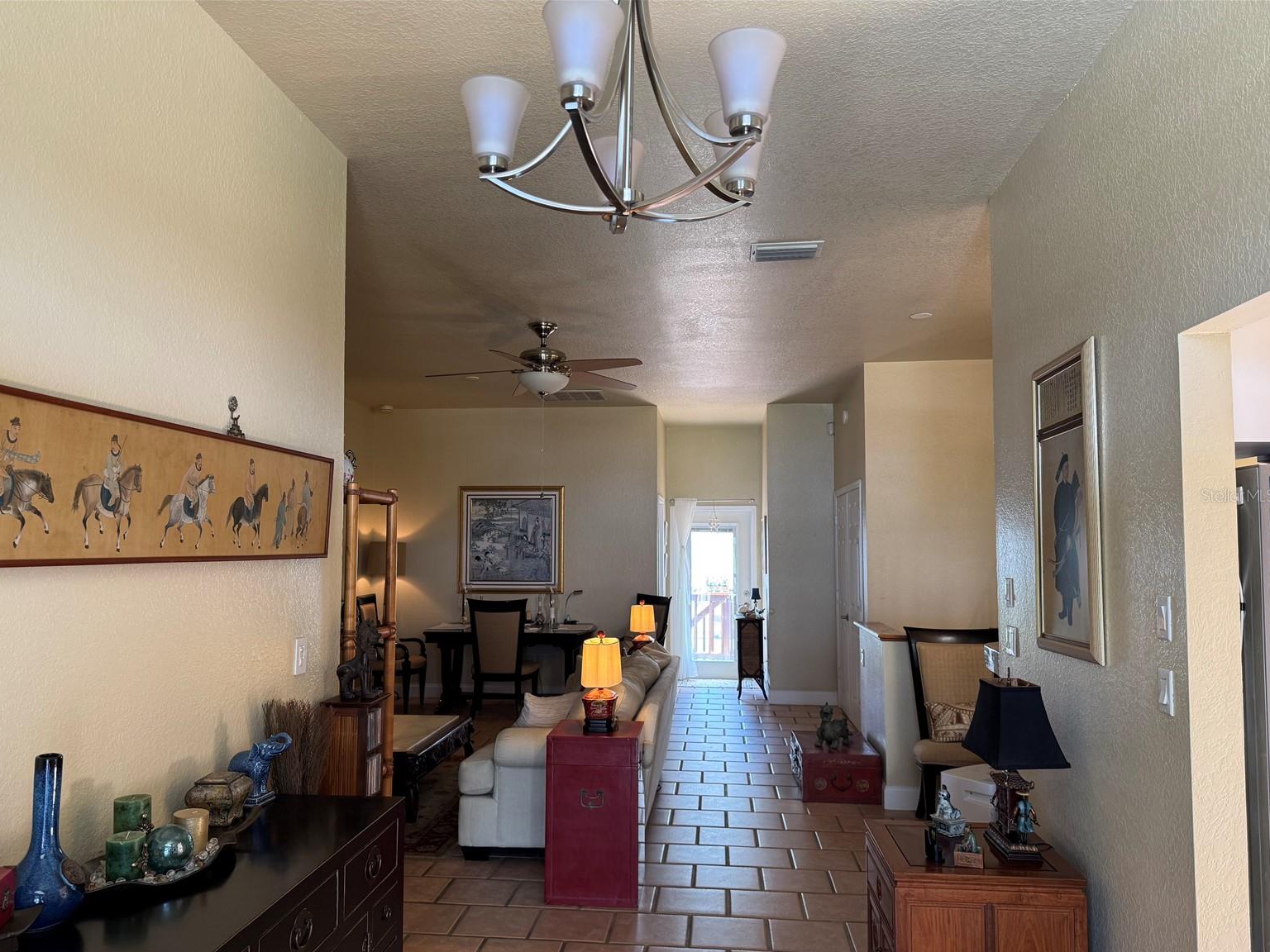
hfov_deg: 69.4
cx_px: 618
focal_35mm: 25
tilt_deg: +3.7
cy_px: 495
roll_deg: -0.1
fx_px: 917
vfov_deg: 54.9
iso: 160
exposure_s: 1/60
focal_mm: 6.76
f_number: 1.78
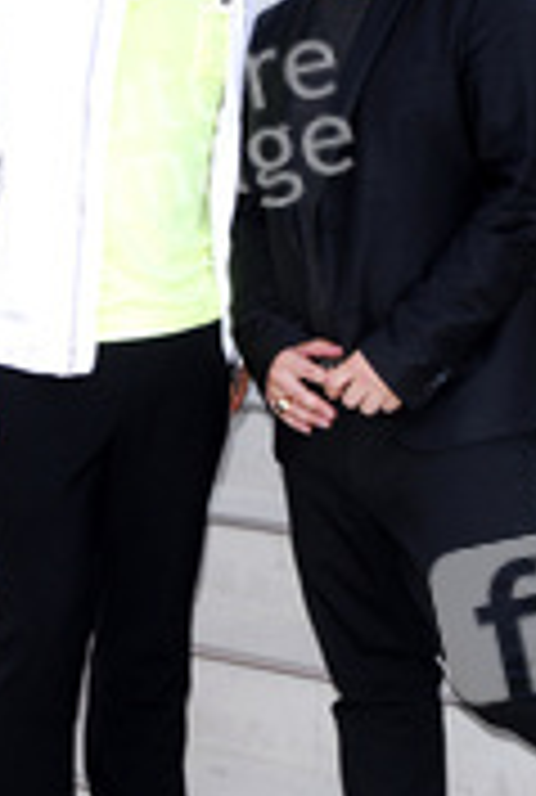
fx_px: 2334
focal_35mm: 105
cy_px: 373
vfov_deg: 19.4
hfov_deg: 13.1
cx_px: 257
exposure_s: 1/60
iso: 200
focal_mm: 31
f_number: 5
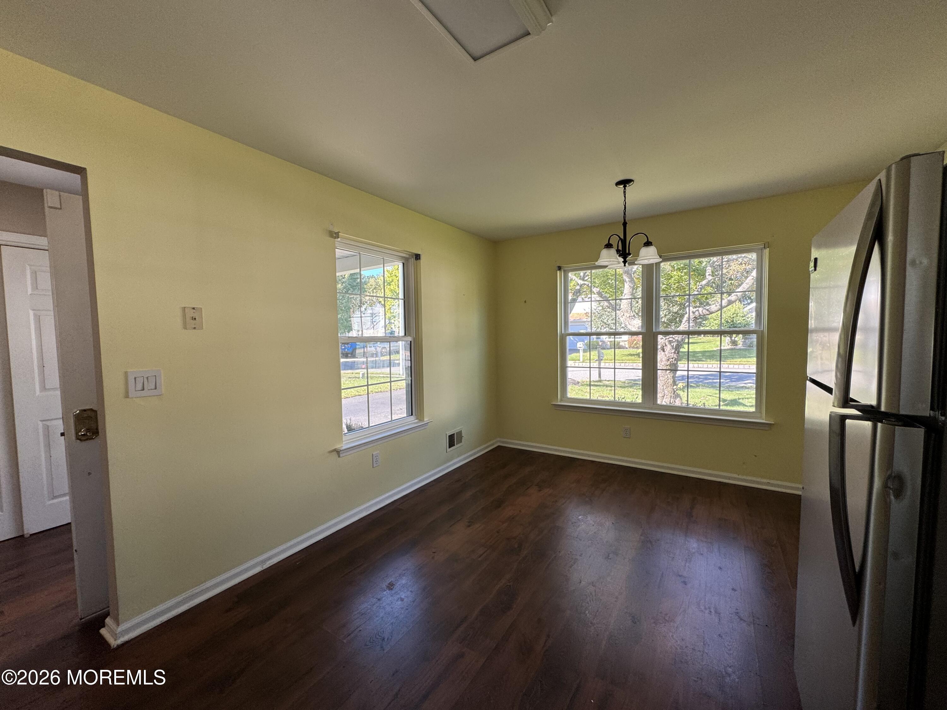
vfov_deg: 85.7
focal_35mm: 14
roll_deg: +1.2
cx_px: 474
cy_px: 355
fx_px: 383
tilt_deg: -3.6
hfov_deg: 102.1
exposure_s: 1/99
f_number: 2.2
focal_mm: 2.22
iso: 64
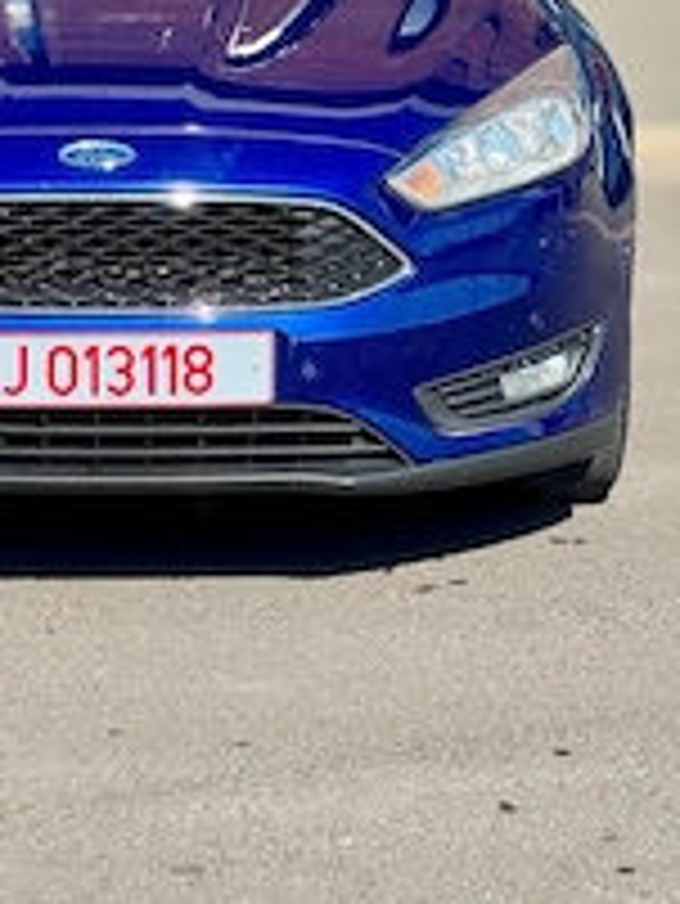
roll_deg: +0.1
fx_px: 4003
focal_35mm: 153
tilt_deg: -5.8
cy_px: 94
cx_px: 63
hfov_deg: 9.7
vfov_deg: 12.8
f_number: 2.8
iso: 25
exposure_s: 1/384
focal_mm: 9
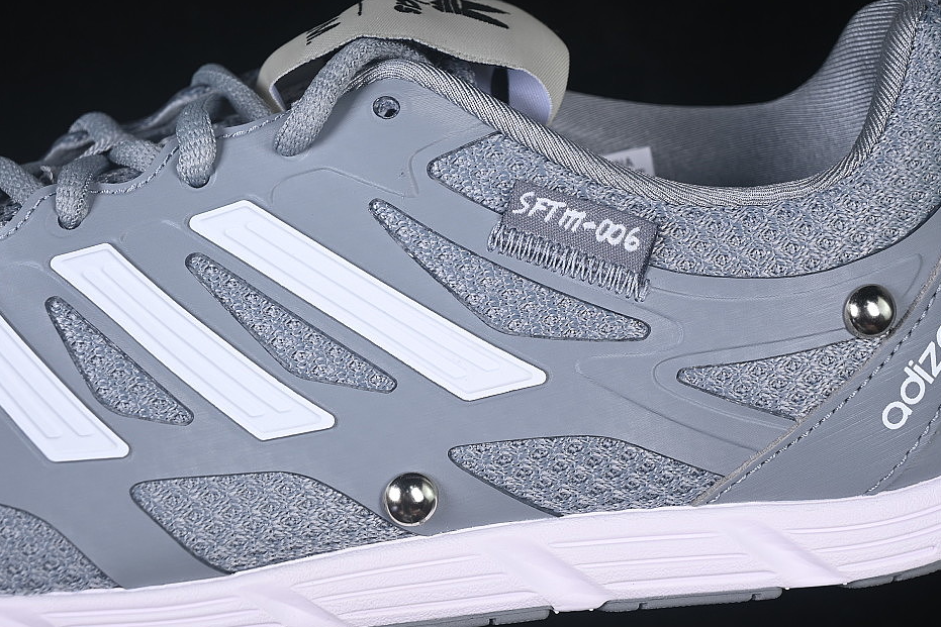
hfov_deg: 23.4
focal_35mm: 87
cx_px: 431
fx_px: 2274
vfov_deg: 15.7
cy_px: 278
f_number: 7.1
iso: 160
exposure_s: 1/80
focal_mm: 50
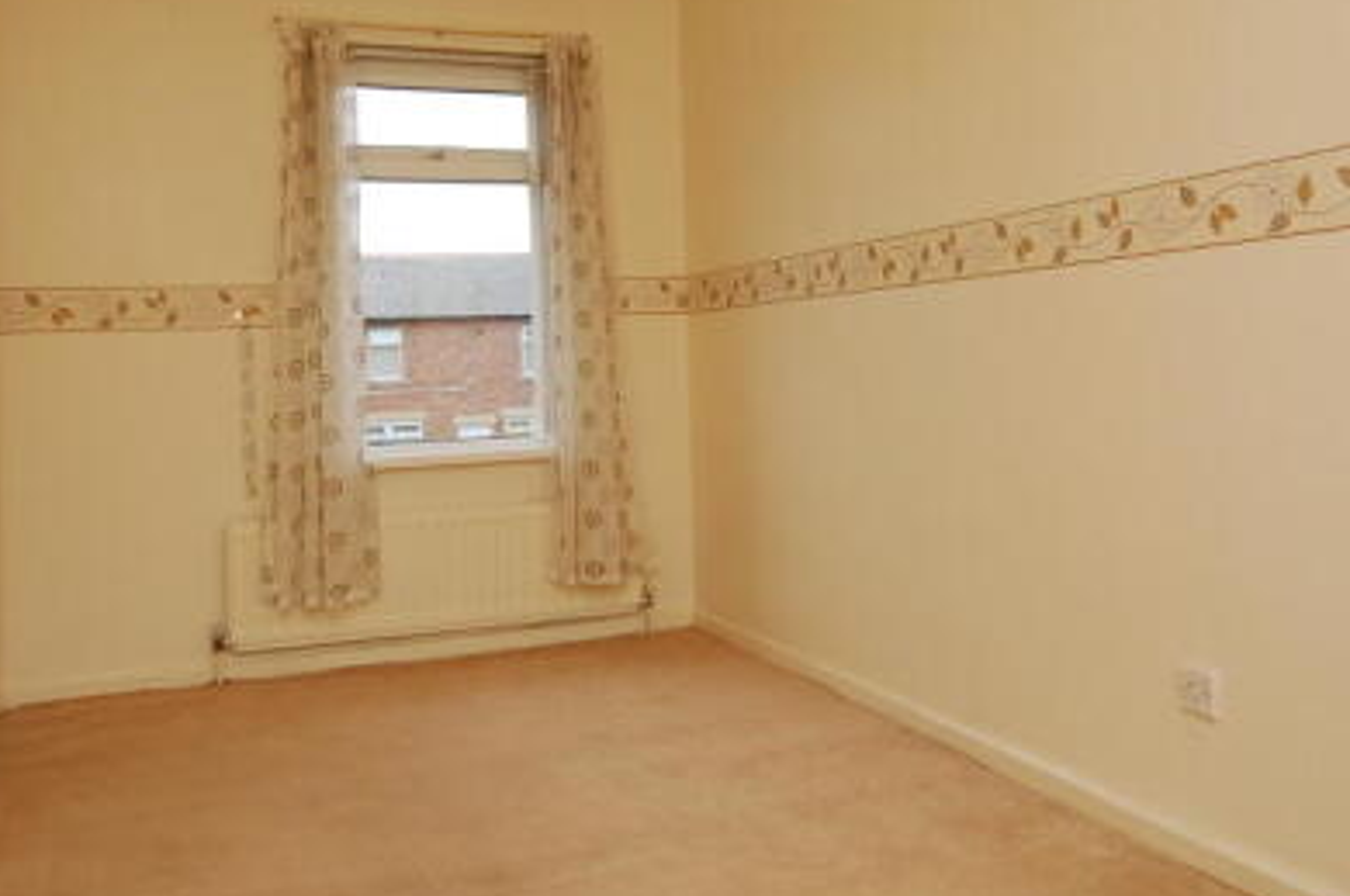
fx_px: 1230
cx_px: 661
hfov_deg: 57.5
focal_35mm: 33
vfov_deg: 39.8
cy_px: 342
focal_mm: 13
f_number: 9
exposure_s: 1/60
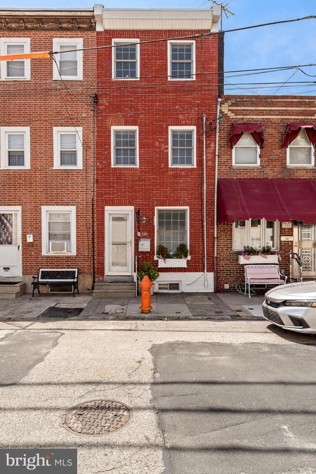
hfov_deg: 55.5
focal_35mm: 23
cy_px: 237
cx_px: 158
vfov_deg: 76.6
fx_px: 300
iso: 250
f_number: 10
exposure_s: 1/250
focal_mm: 22.8
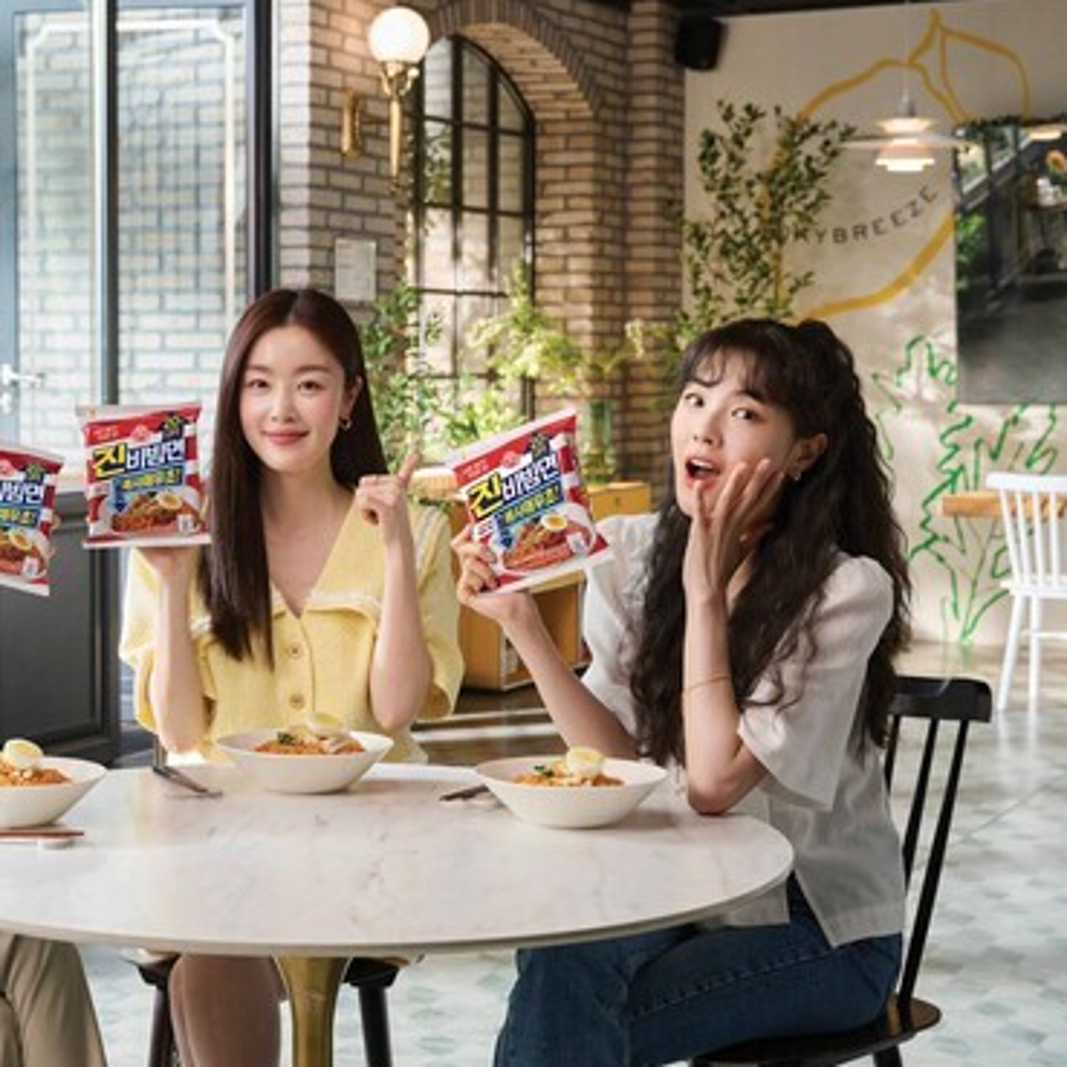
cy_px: 526
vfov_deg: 25.0
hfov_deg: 24.7
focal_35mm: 69
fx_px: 2406
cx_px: 257
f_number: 5.6
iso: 3200
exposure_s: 1/125
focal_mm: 50
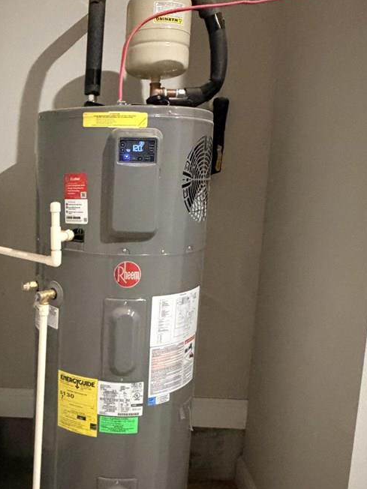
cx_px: 69
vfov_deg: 55.4
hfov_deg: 41.0
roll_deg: -2.3
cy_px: 245
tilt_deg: -7.9
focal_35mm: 33
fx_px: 466
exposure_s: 1/40
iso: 1000
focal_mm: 2.22
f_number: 2.2
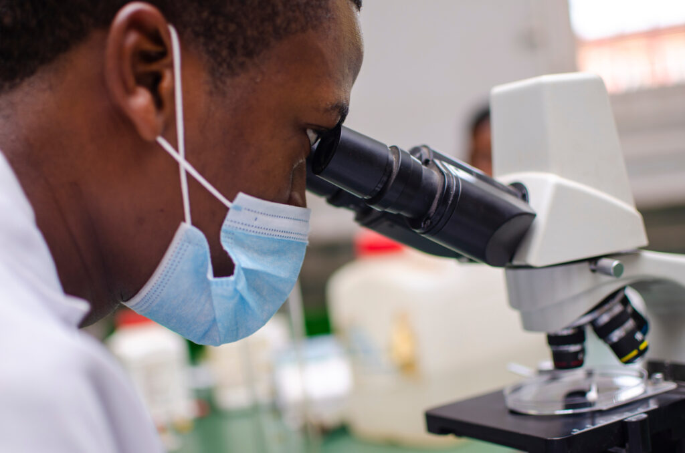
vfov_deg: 25.6
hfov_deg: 37.9
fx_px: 997
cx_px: 342
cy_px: 226
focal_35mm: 52
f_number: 1.8
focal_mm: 35
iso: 100
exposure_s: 1/320
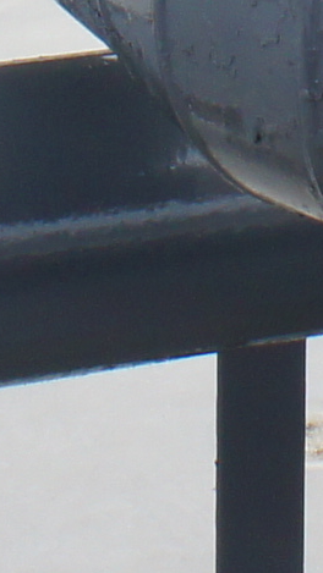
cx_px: 268
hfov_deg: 4.9
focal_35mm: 246
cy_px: -470
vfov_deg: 8.4
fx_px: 3744
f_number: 11
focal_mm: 16
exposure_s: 1/125
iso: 200
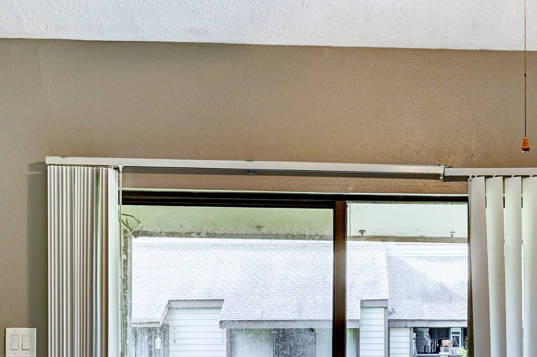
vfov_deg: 22.3
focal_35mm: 59
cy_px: 339
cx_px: 405
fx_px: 879
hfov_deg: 33.3
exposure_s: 1/20
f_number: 8
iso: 400
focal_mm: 30
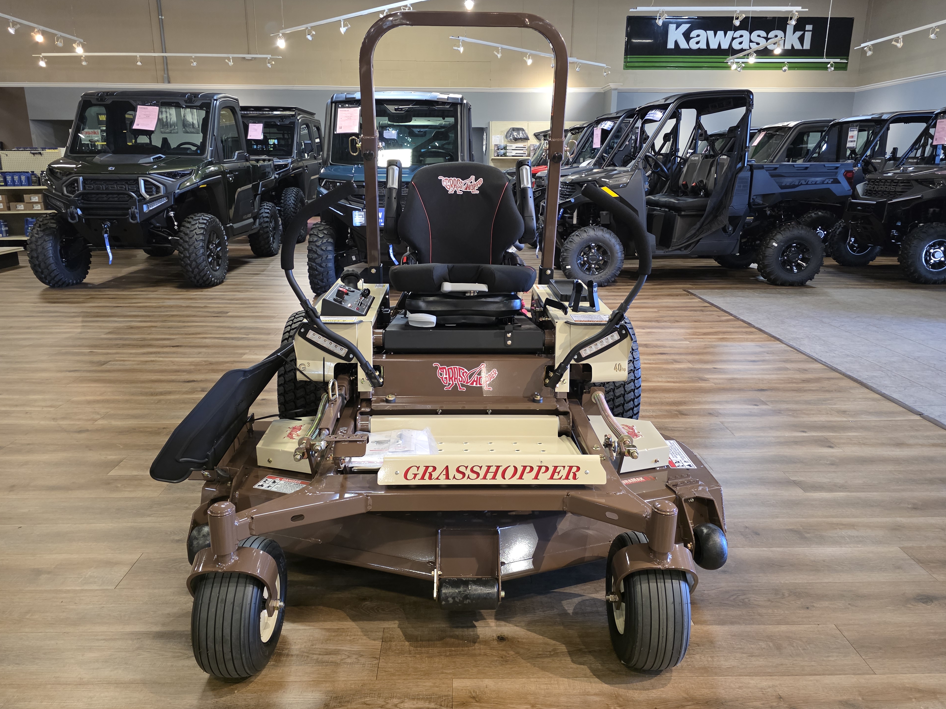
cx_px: 456
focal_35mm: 24
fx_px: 656
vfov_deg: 56.8
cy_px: 344
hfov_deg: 71.6
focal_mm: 6.3
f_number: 1.7
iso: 640
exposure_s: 1/120
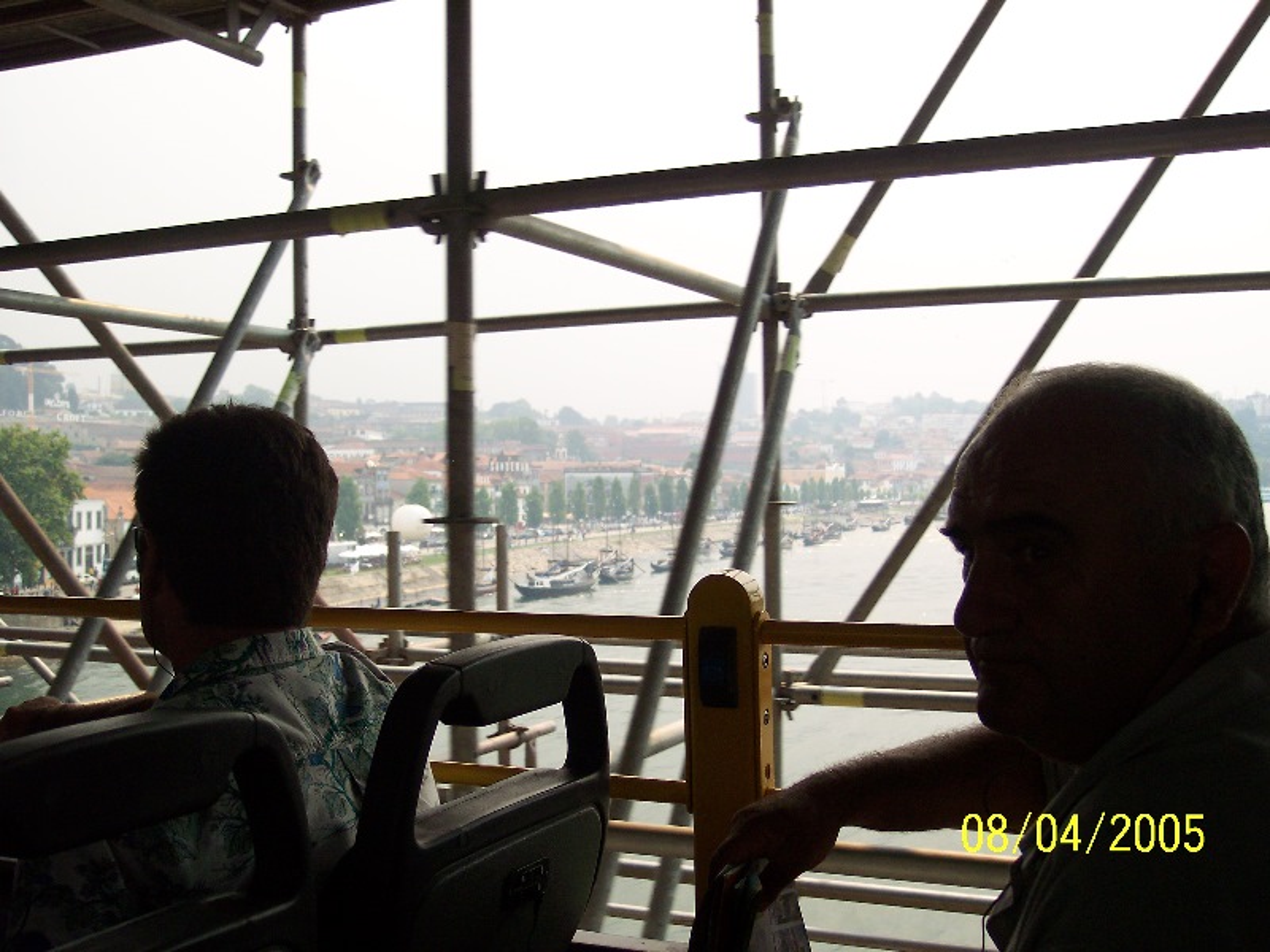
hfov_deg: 49.0
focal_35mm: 38
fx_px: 1394
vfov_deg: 37.7
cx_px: 635
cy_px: 476
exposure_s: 1/500
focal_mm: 8
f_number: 2.8
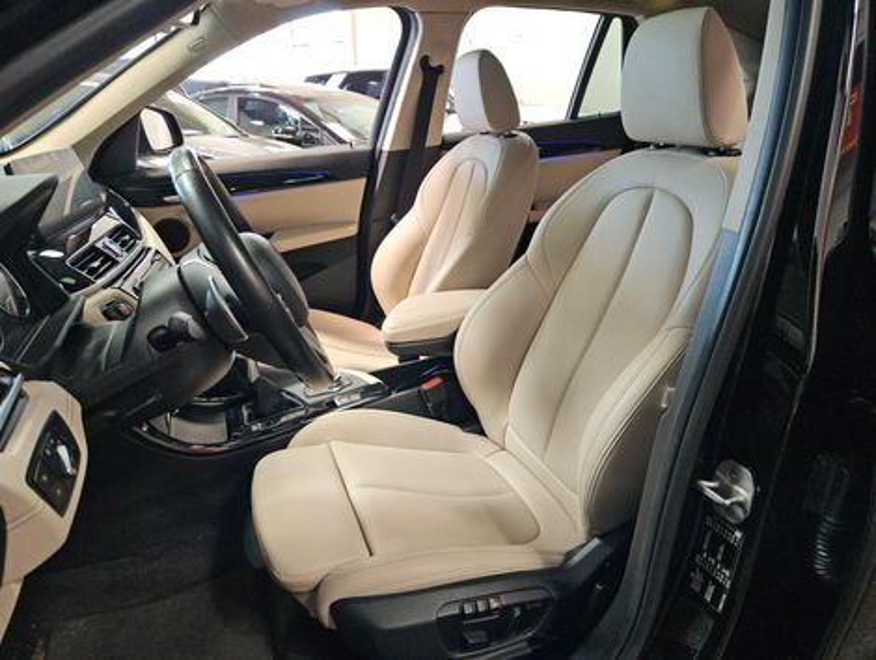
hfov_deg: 73.8
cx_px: 438
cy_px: 330
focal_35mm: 23
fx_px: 583
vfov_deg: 59.0
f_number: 1.8
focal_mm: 5.4
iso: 250
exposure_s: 1/120
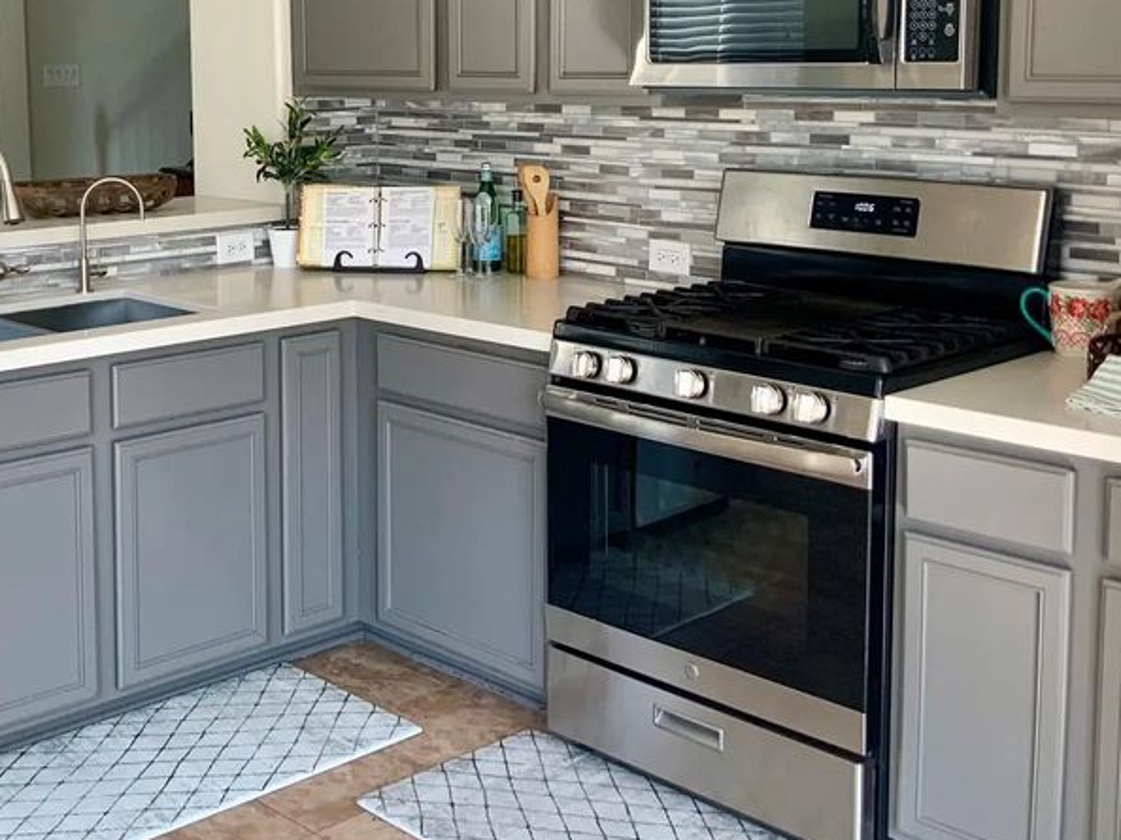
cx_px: 370
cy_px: 230
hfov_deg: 37.8
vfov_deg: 28.7
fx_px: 1619
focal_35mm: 50
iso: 40
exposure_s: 1/60
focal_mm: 3
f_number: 1.8
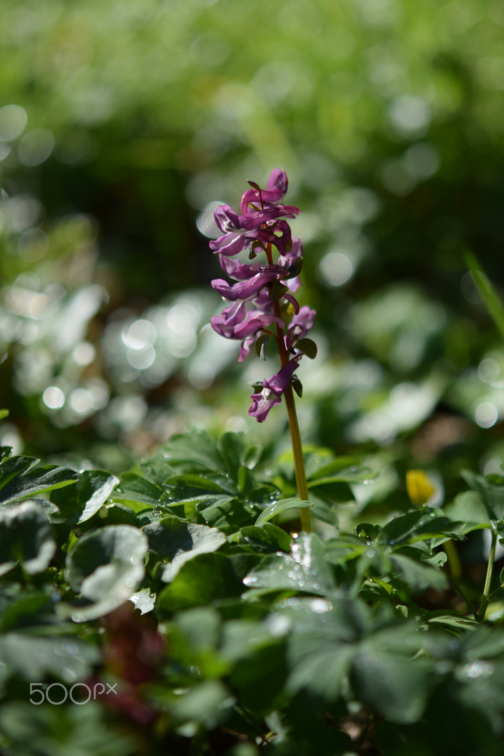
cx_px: 252
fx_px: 1889
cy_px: 378
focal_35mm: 90
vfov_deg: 22.6
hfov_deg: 15.2
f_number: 3
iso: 100
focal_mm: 60
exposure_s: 1/1250
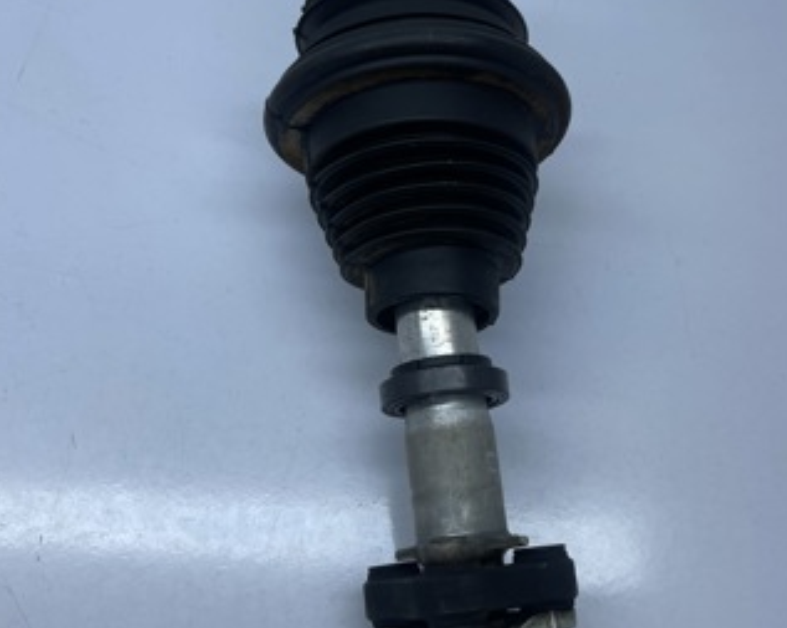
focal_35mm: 37
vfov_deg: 39.7
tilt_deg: -72.0
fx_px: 861
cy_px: 410
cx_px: 434
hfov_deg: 49.0
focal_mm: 5.1
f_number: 1.6
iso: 32
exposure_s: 1/1575
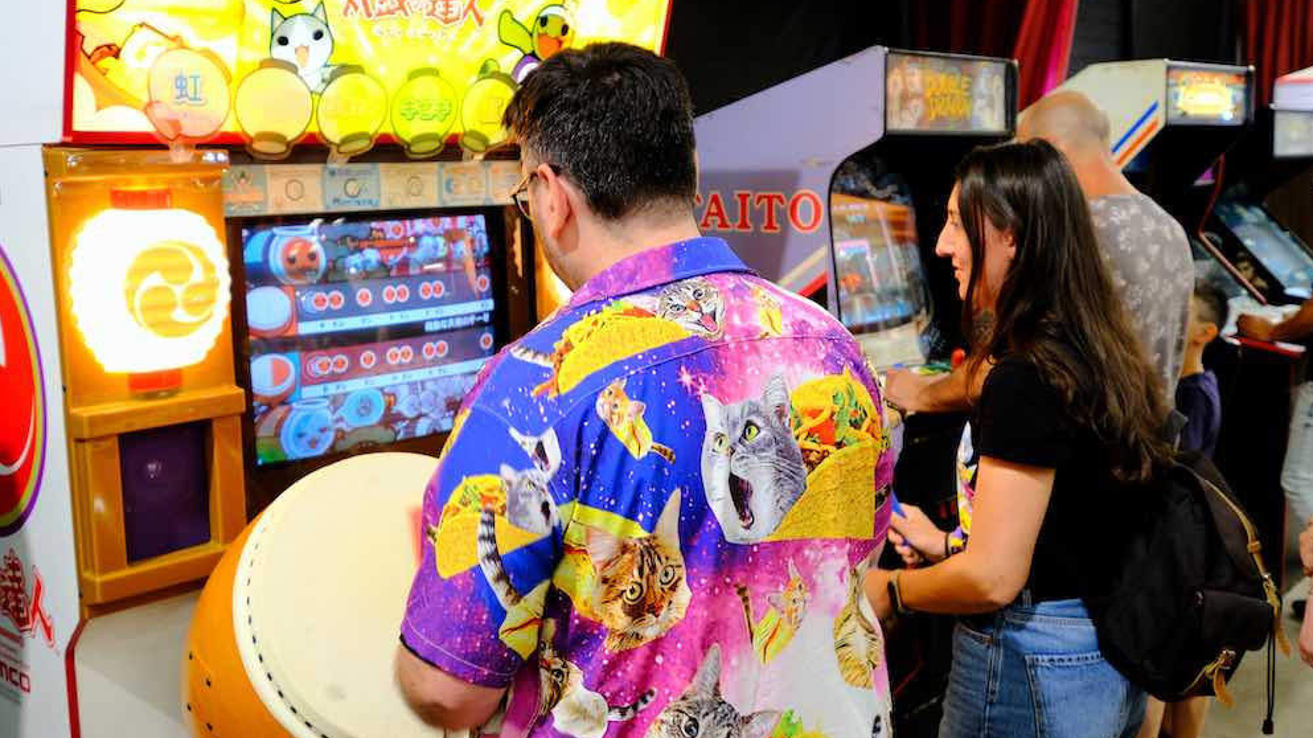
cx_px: 660
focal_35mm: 38
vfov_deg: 31.2
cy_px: 339
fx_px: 1323
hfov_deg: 52.8
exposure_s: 1/60
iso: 1250
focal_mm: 24
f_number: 4.5
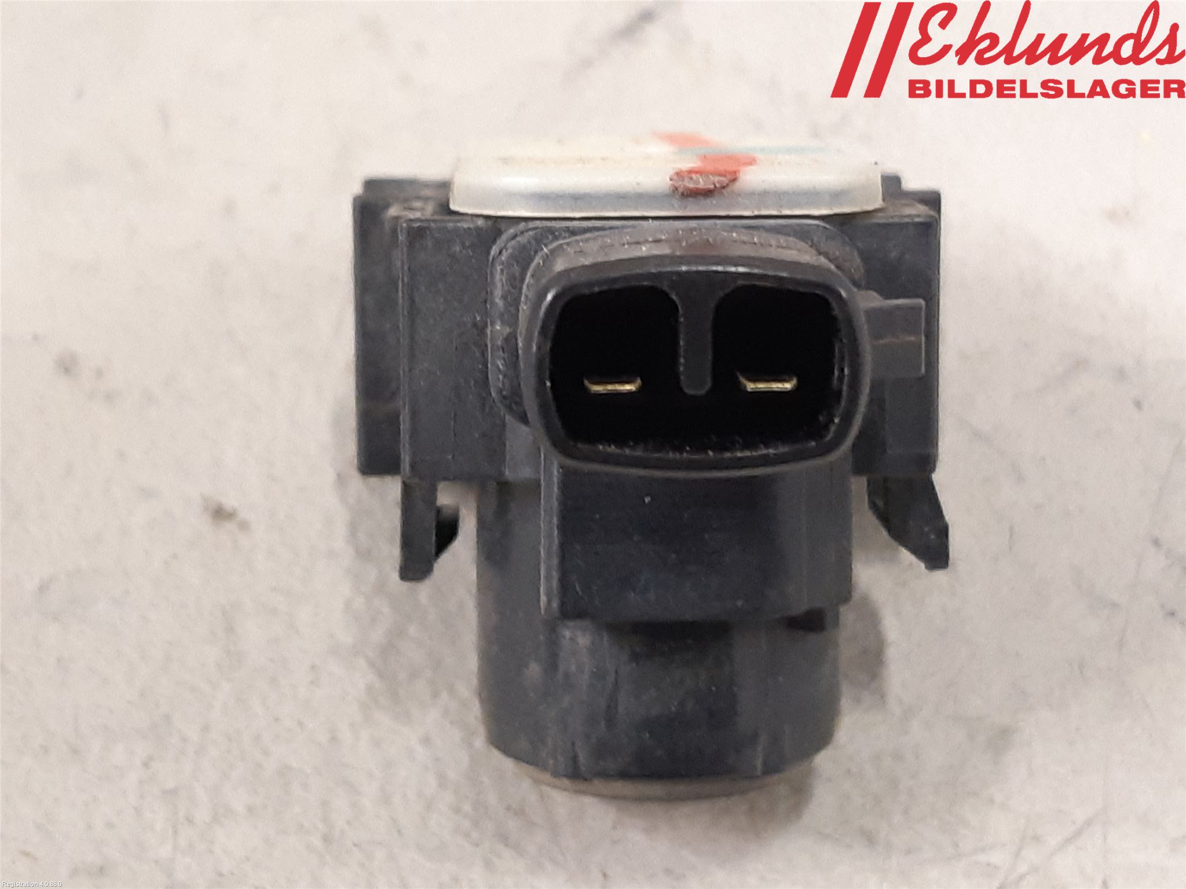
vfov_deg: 53.1
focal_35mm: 26
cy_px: 444
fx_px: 891
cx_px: 593
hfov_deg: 67.3
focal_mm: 3.93
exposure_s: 1/25
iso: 250
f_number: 1.7
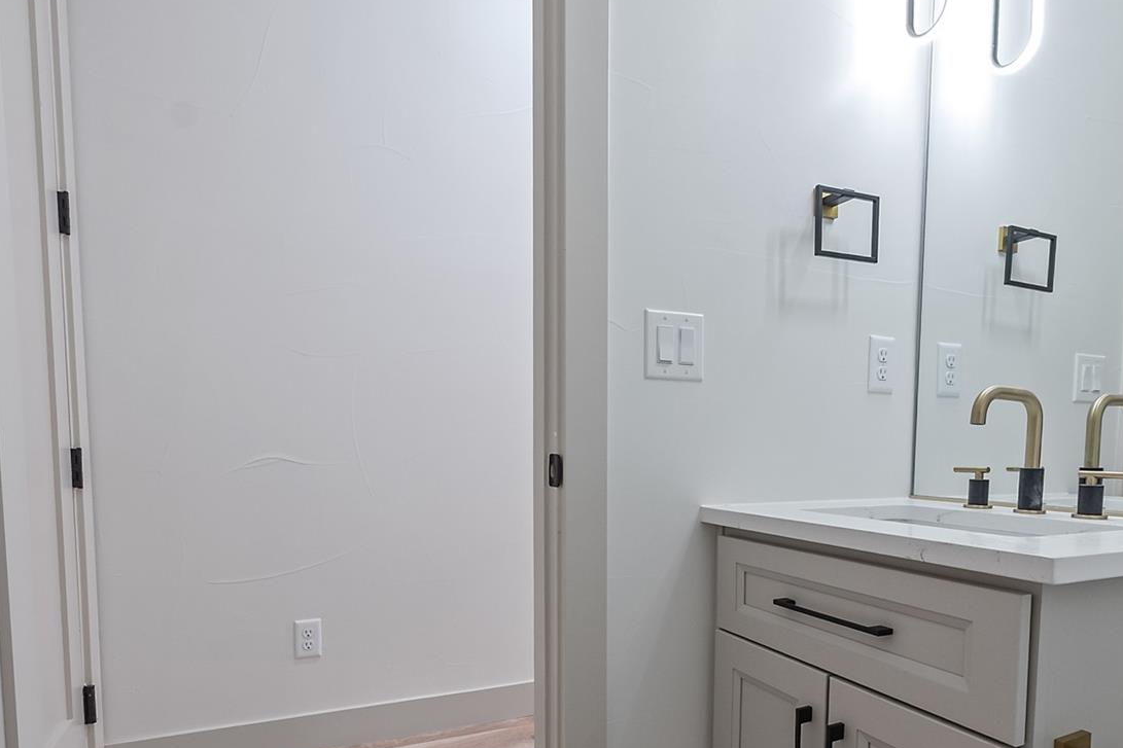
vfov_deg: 56.0
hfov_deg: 78.4
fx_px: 686
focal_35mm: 22
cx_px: 607
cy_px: 501
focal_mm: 10
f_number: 8
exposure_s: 1/8
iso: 500
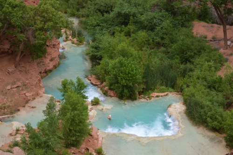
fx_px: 465
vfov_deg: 18.9
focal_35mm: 72
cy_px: 78
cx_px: 116
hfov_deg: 28.1
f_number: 5.3
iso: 100
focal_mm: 48
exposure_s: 1/160
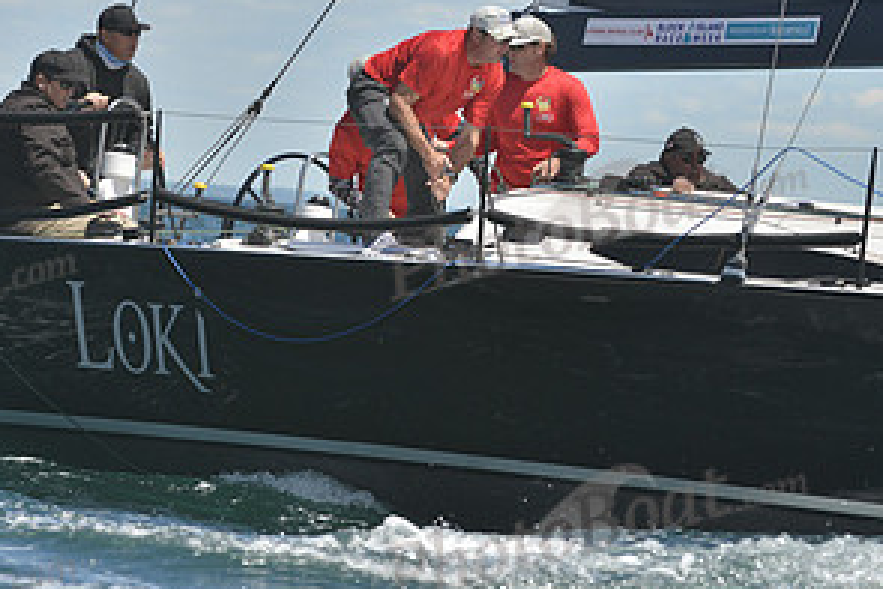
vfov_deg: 3.5
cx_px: 233
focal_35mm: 393
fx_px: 9644
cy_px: 109
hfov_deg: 5.2
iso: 280
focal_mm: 200
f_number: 8
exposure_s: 1/800
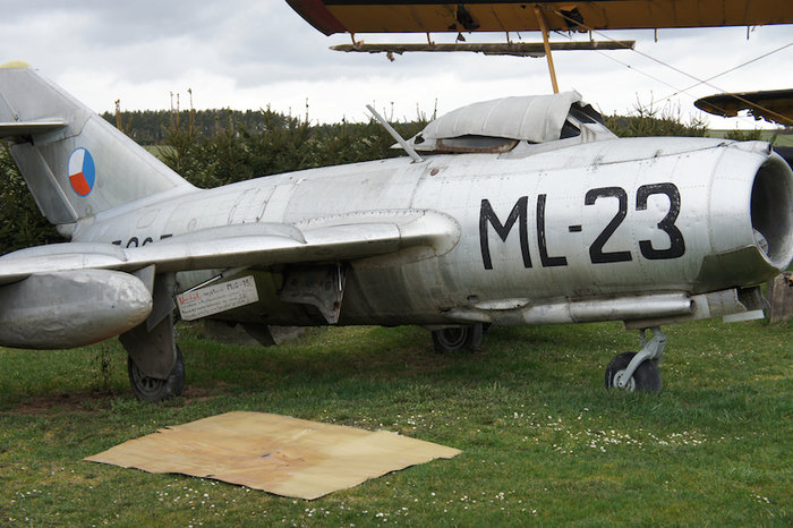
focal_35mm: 52
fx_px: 1156
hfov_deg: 37.9
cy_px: 264
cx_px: 396
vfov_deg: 25.7
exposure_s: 1/125
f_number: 5.6
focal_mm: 35
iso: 200
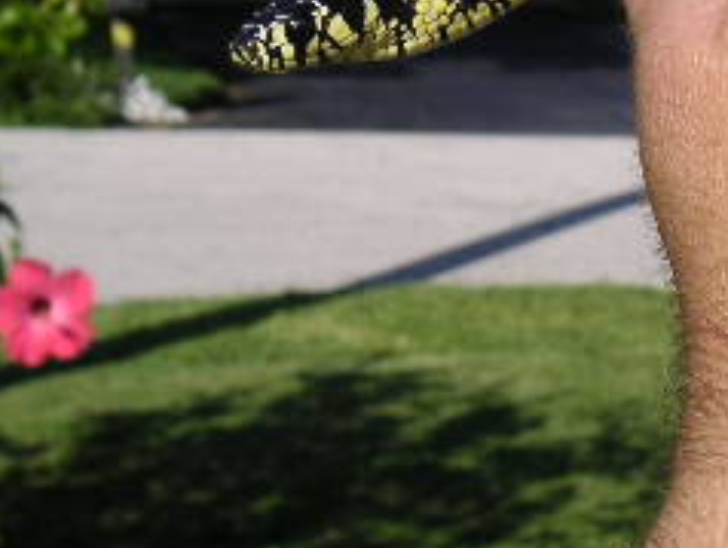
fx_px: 2147
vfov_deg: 14.4
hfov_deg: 18.9
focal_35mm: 102
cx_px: 658
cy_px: 98
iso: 50
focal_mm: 6
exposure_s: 1/180
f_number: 6.7
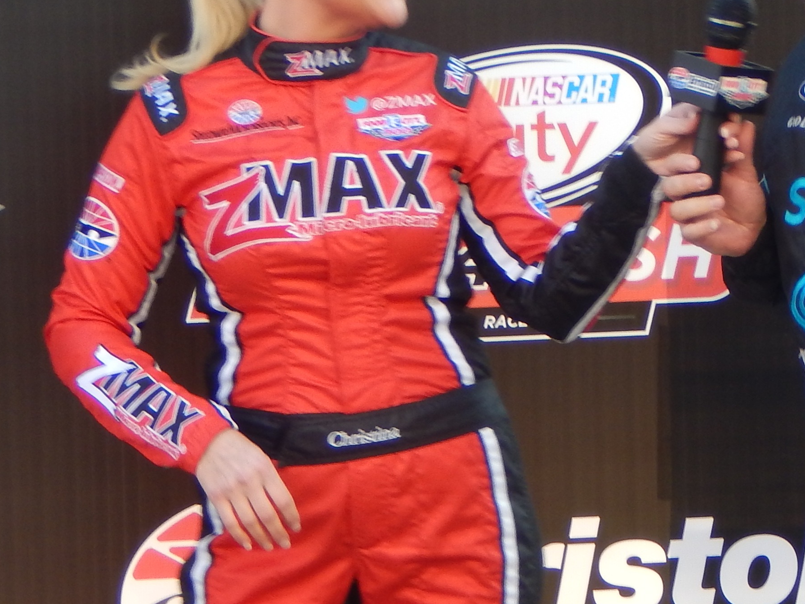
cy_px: 292
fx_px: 12393
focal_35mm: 533
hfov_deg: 3.7
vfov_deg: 2.8
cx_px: 681
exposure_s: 1/30
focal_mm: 37.1
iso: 125
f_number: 5.4
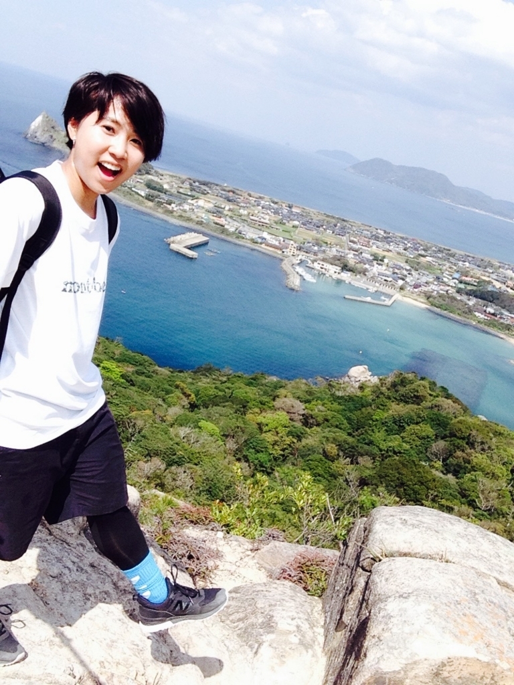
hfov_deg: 40.7
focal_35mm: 35
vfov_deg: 52.6
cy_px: 342
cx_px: 257
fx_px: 693
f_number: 2.4
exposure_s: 1/1119
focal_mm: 2.18
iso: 32
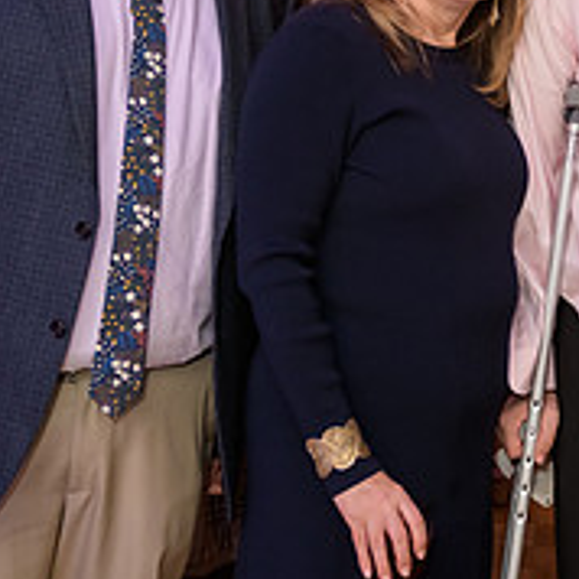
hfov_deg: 18.0
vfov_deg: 18.3
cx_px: 592
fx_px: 1779
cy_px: 109
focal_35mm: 94
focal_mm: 34
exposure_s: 1/125
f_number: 3.2
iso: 800
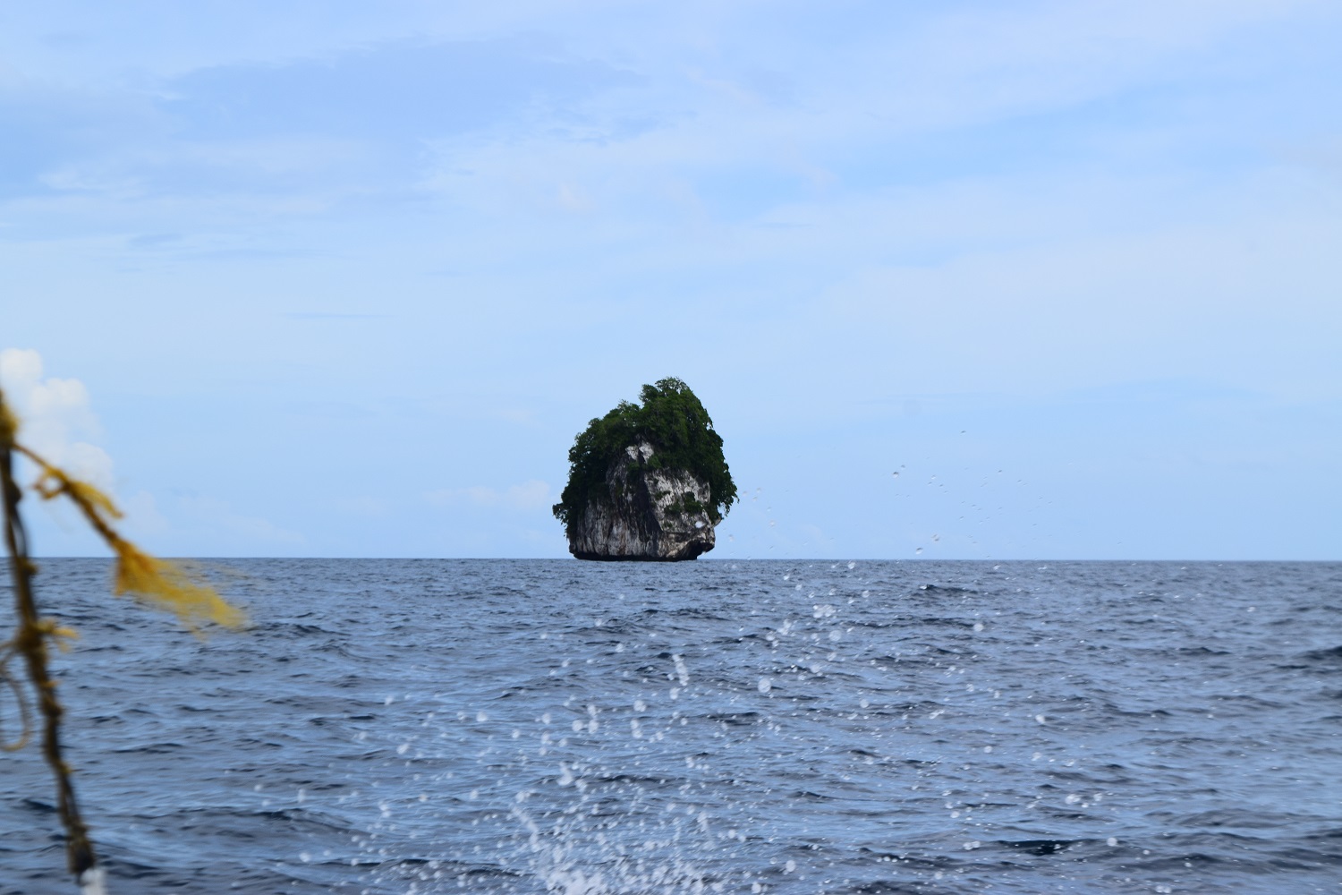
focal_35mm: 82
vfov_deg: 16.6
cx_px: 671
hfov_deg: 24.6
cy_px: 448
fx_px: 3075
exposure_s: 1/500
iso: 250
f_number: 11
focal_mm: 55
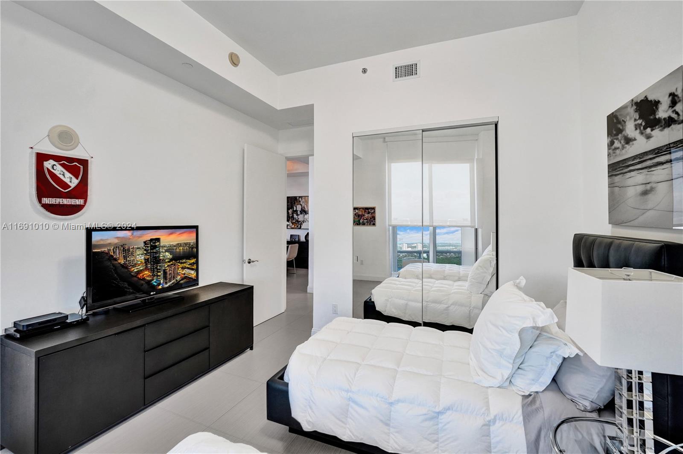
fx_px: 265
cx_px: 342
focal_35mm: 14
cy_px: 227
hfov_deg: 104.3
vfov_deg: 81.1
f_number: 5
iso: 1250
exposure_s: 1/400
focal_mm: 14
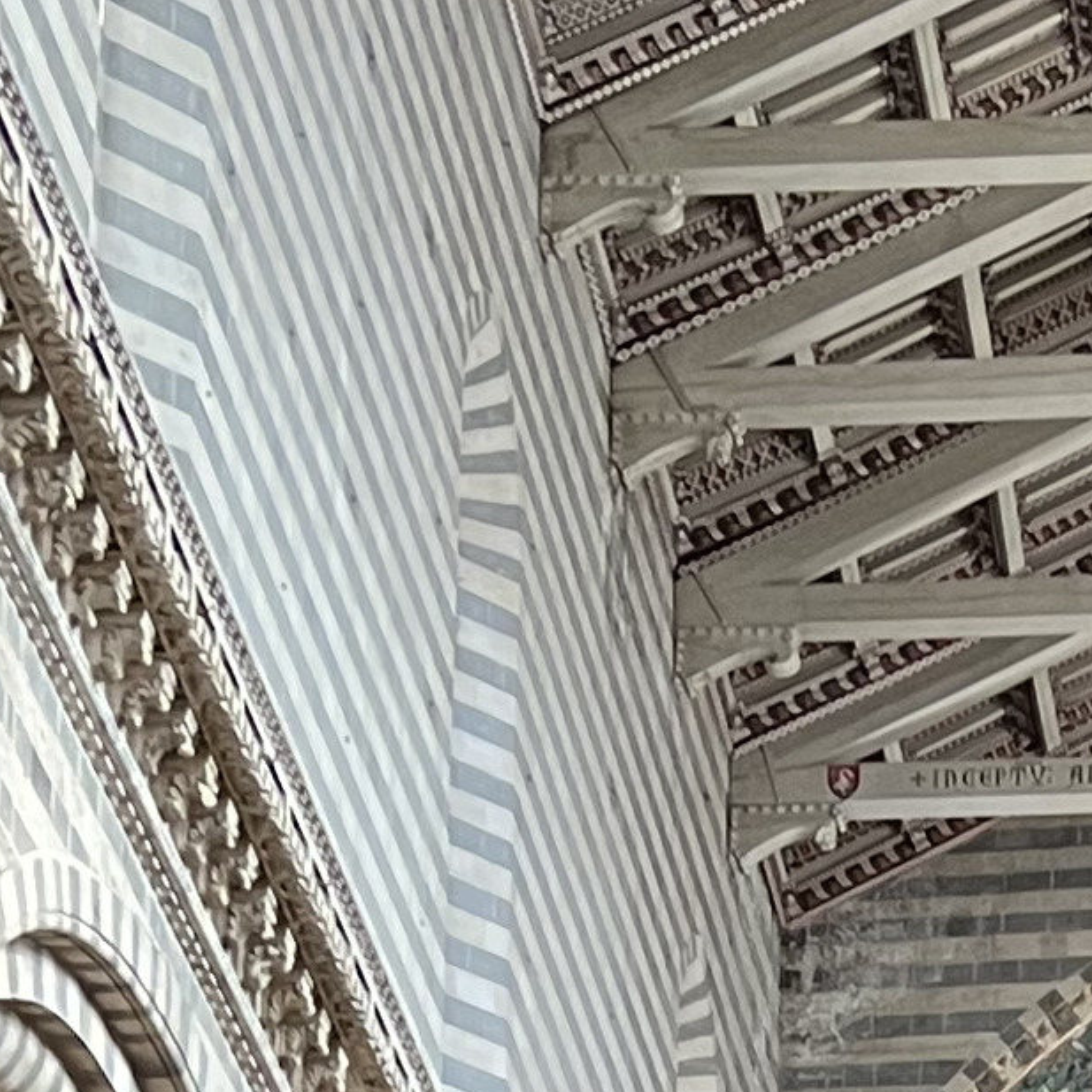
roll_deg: +0.4
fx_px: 5318
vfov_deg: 10.3
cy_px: 2504
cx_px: 1402
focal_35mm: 149
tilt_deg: +12.6
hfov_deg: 11.4
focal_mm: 5.7
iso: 200
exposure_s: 1/50
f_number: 1.5
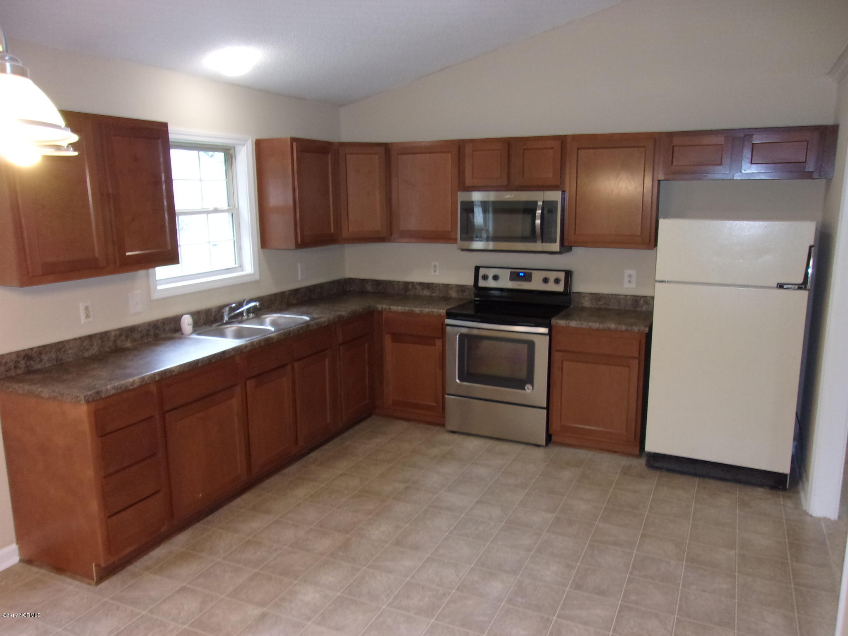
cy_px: 318
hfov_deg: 65.3
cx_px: 424
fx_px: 661
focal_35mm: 27
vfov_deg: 51.4
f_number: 3
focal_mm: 4.9
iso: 200
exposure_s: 1/34
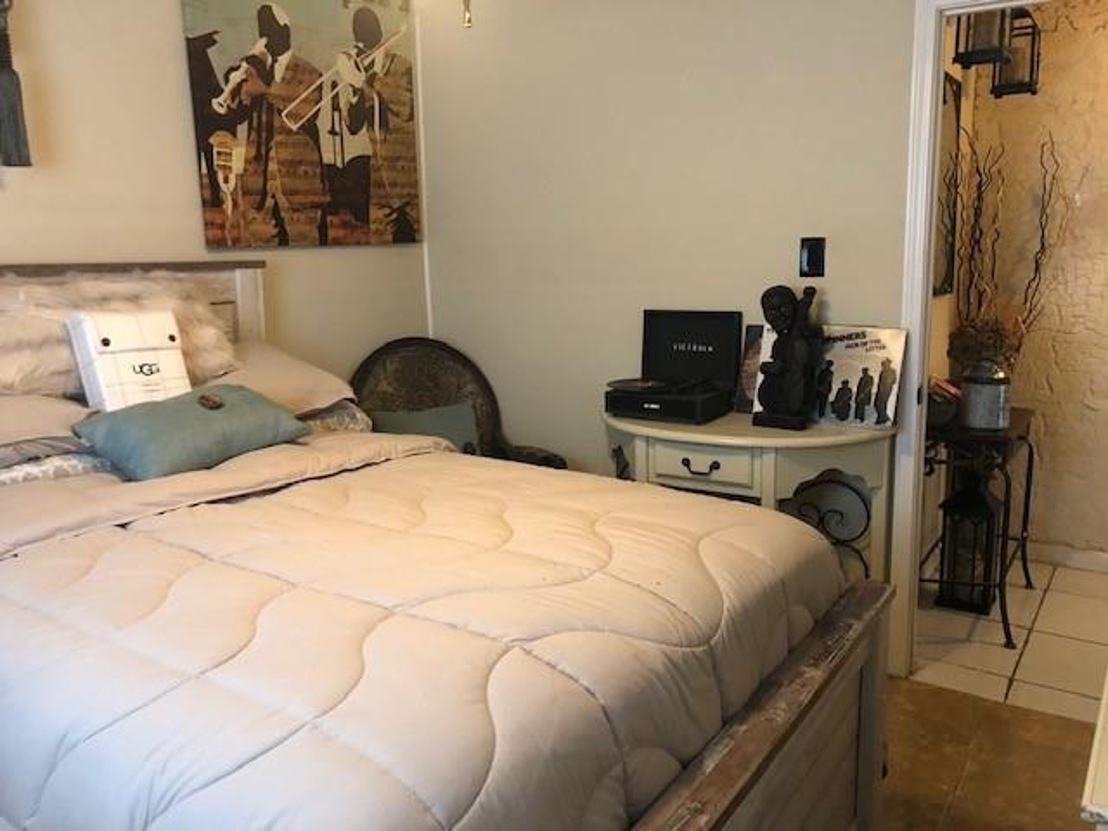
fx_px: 896
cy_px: 416
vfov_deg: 49.7
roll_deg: +2.7
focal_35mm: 28
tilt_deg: -11.0
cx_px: 554
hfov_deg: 63.4
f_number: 1.8
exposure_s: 1/15
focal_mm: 4
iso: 80
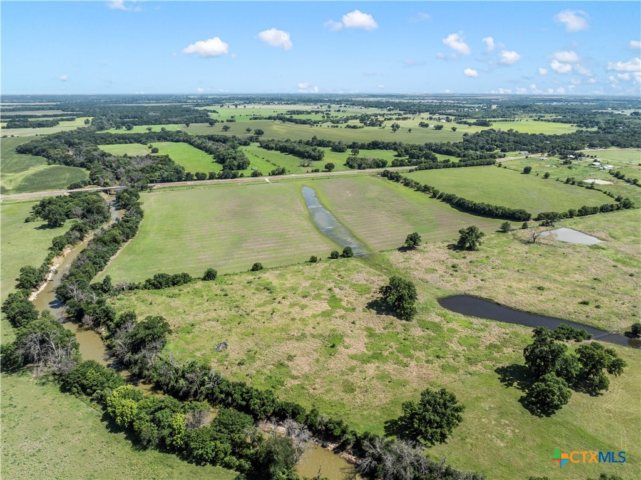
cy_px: 240
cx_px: 320
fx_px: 444
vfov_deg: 56.7
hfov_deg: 71.6
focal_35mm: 24
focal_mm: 12.29
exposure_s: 1/3200
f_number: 2.8
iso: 110
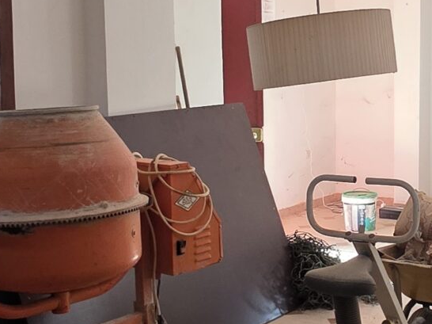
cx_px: 294
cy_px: 129
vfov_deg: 24.0
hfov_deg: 31.4
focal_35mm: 61
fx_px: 761
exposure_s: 1/100
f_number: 1.9
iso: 200
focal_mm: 2.2
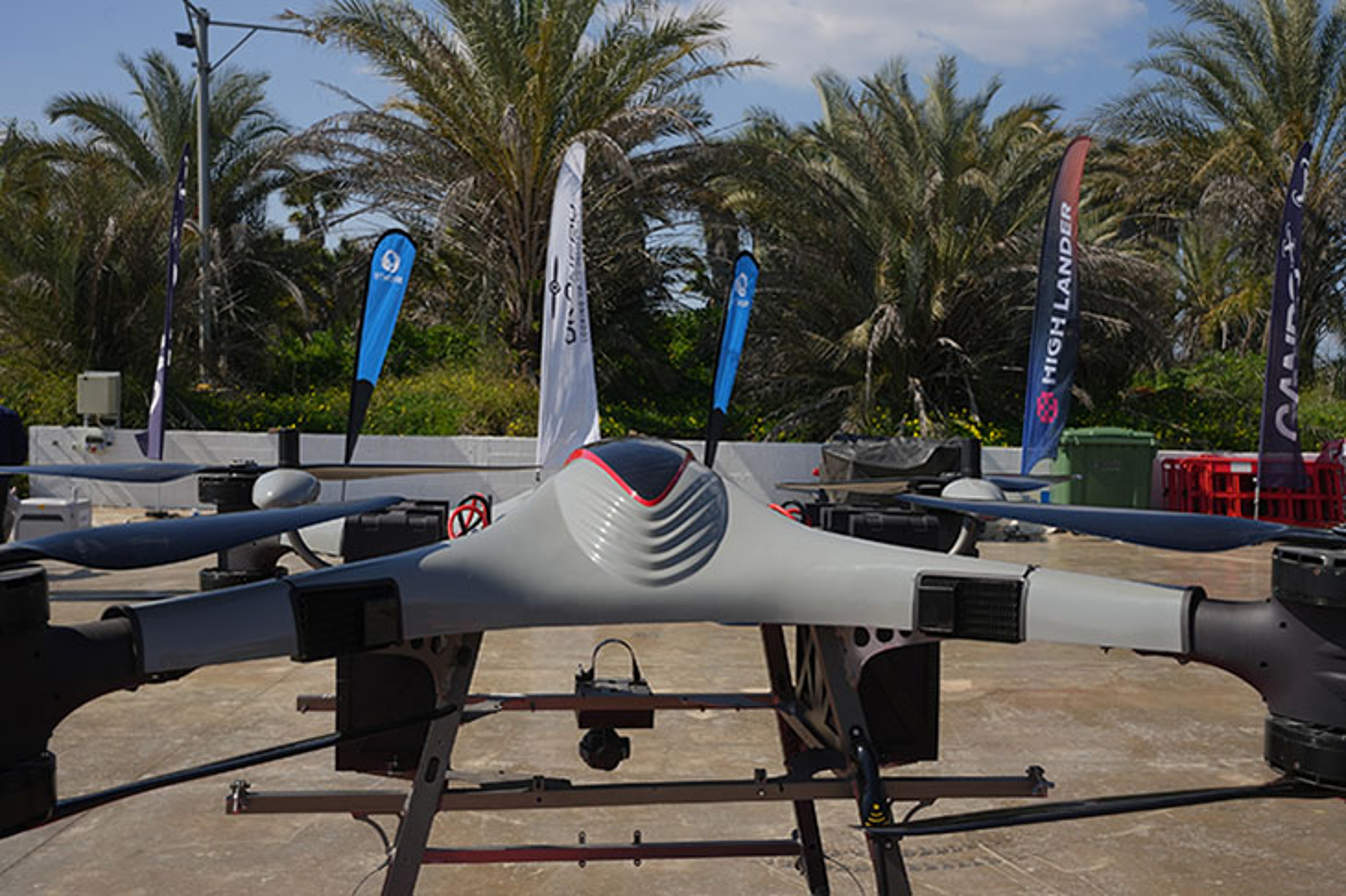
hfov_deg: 51.1
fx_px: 1409
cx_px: 673
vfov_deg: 35.3
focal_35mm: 38
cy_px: 448
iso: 200
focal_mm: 37.7
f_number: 13
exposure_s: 1/320
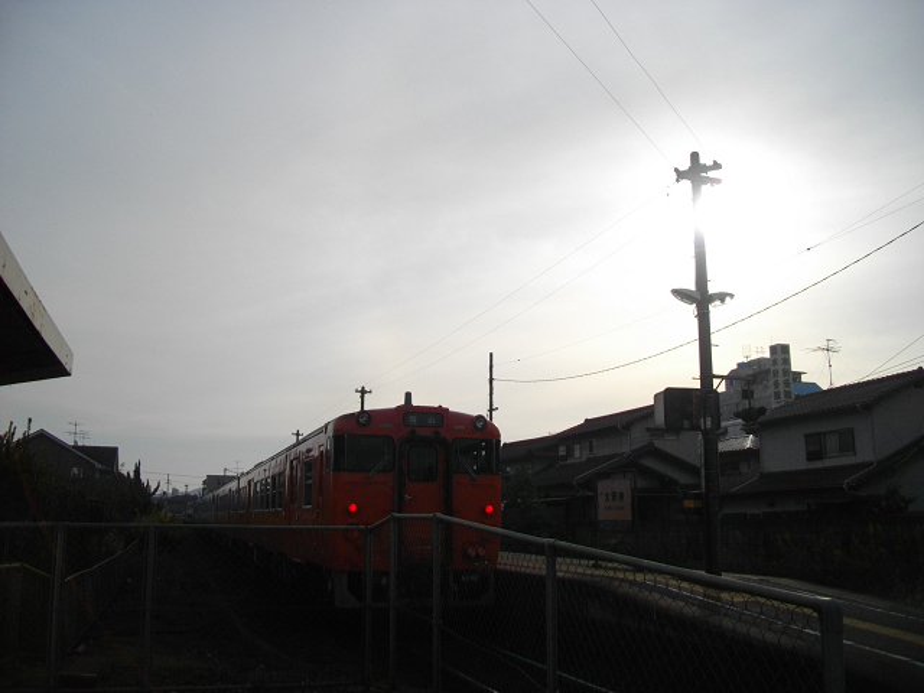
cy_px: 346
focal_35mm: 31
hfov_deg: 58.4
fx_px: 827
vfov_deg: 45.4
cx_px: 462
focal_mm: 5.7
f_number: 8.8
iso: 100
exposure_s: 1/320
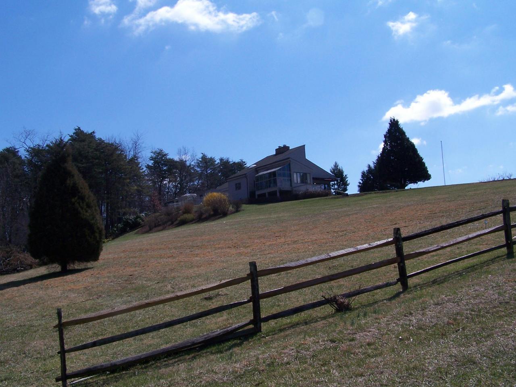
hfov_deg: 49.0
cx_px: 258
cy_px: 194
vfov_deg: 37.7
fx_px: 566
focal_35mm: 38
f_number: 5.6
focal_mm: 6.3
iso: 80
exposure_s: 1/640
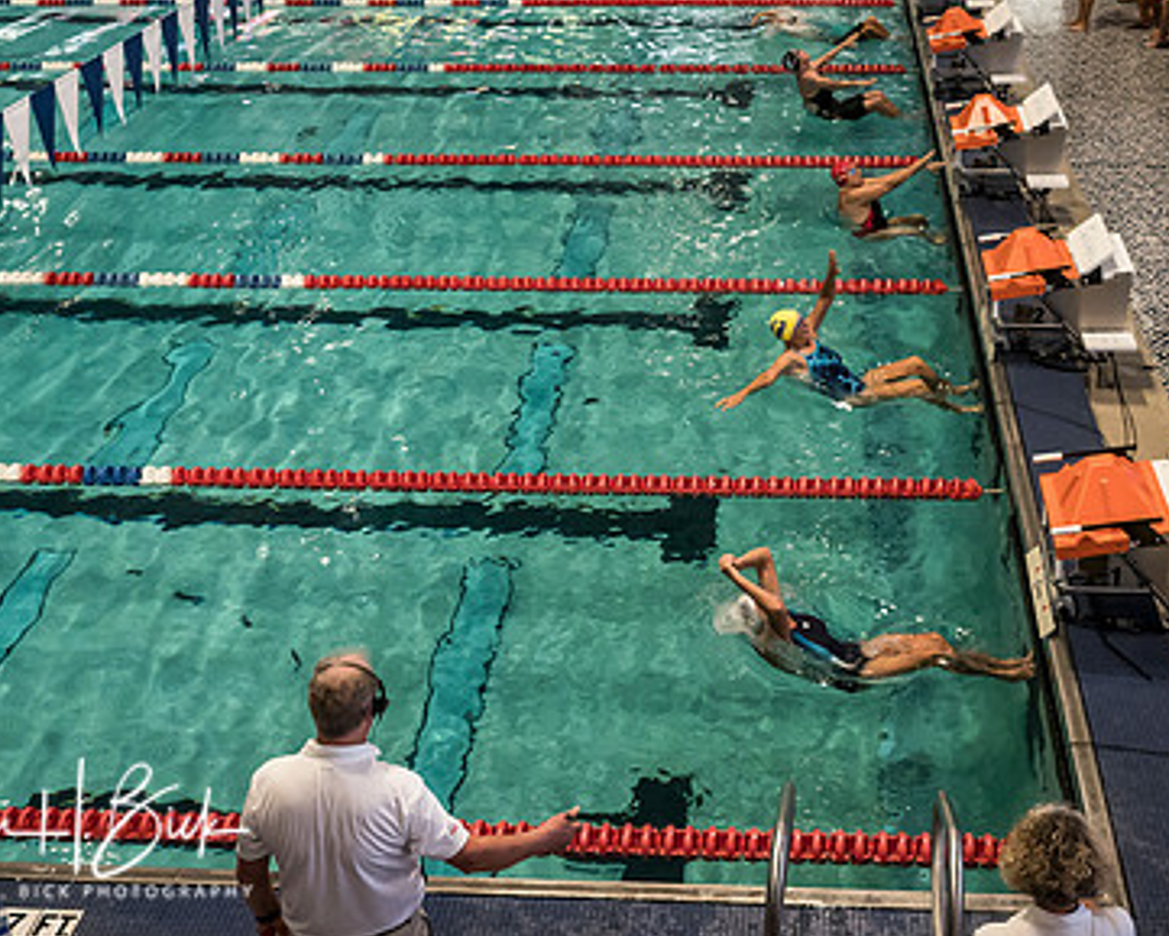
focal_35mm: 47
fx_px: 1627
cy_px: 300
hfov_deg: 39.3
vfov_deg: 31.8
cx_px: 729
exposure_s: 1/800
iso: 2500
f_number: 2.8
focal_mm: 15
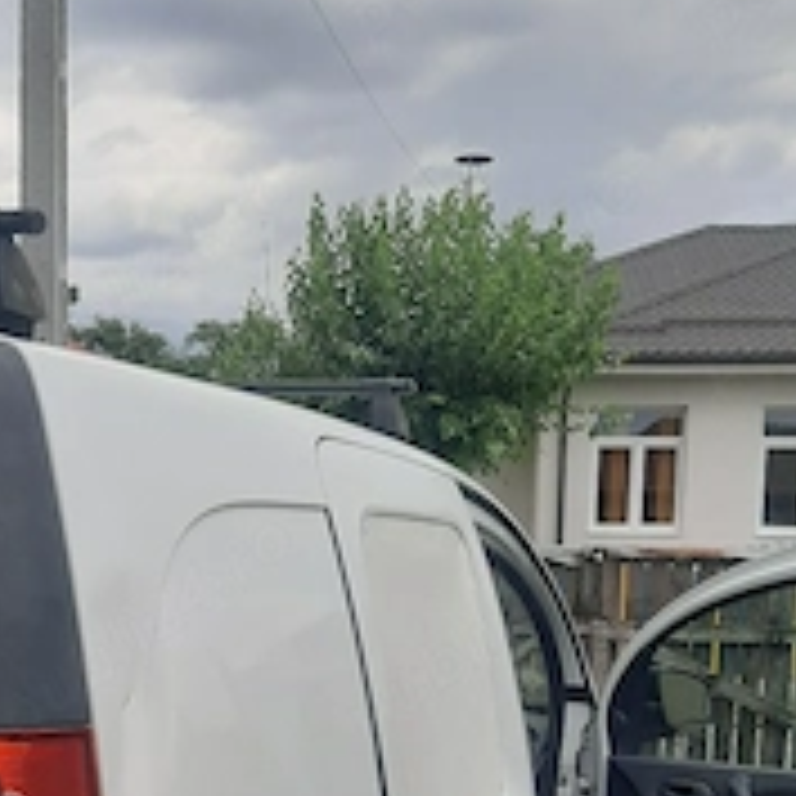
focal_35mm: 54
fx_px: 1405
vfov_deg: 30.5
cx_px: 234
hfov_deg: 31.3
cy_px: 684
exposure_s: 1/2500
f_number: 1.7
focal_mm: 3.93
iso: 40
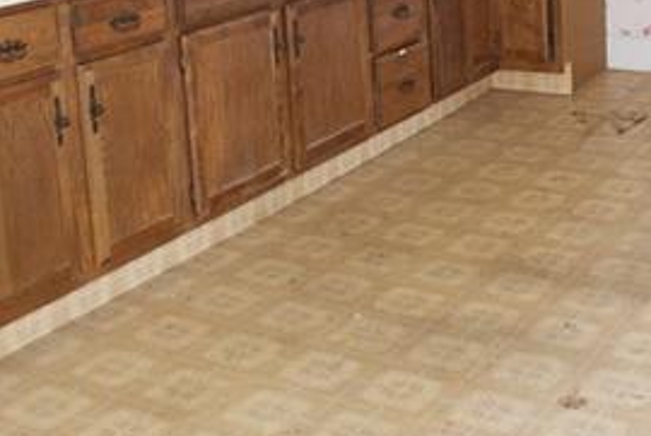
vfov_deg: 20.4
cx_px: 499
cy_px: -37
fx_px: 1159
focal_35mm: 64
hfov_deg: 30.8
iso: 400
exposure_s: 1/60
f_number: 5.6
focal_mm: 18
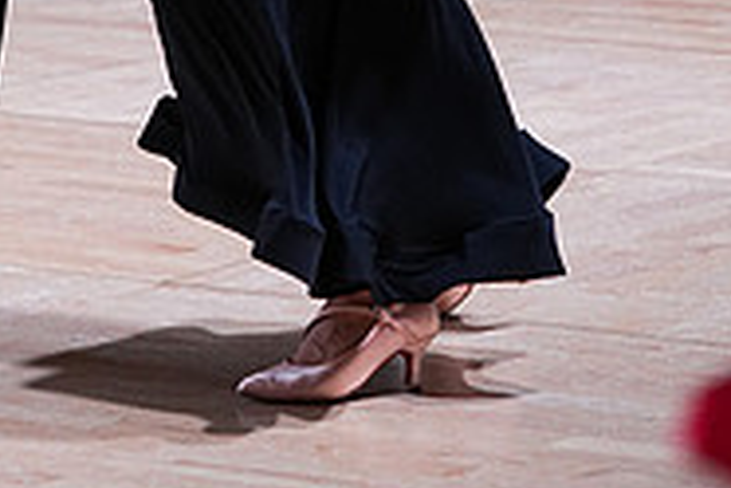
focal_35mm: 222
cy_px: -547
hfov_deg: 9.2
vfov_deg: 6.0
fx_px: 4507
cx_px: 124
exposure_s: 1/400
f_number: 4
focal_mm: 71
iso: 1250
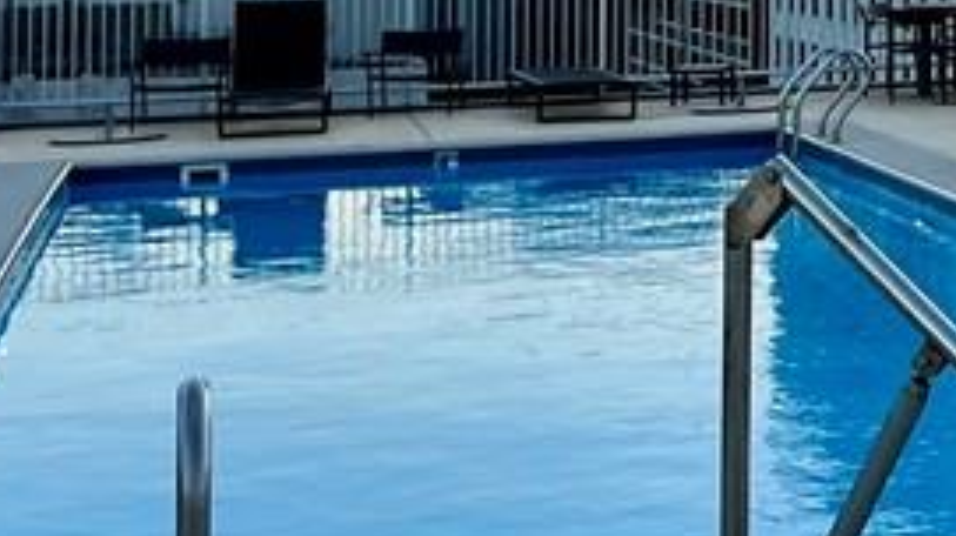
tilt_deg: +1.9
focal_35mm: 107
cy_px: -233
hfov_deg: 17.9
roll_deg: +0.5
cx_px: 1418
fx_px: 2711
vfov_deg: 10.9
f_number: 1.6
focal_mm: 5.1
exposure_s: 1/913
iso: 50
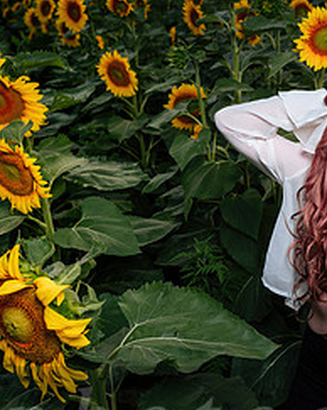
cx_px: 277
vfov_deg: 32.0
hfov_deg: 25.2
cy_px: 190
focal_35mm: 59
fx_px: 715
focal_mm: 24
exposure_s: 1/160
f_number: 3.5
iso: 64
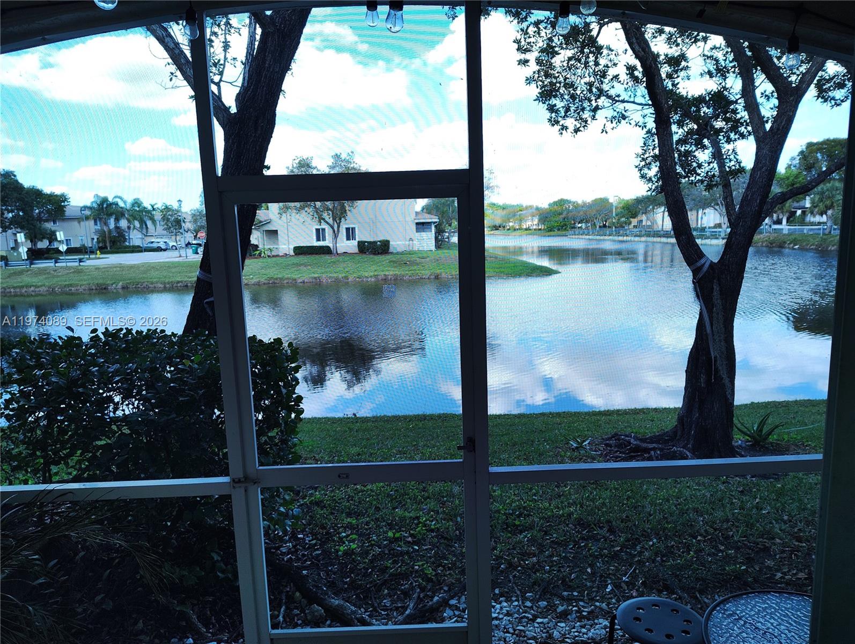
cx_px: 428
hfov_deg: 71.5
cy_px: 322
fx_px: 594
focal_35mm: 24
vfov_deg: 56.9
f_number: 1.8
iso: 101
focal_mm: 5.56
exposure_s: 1/200
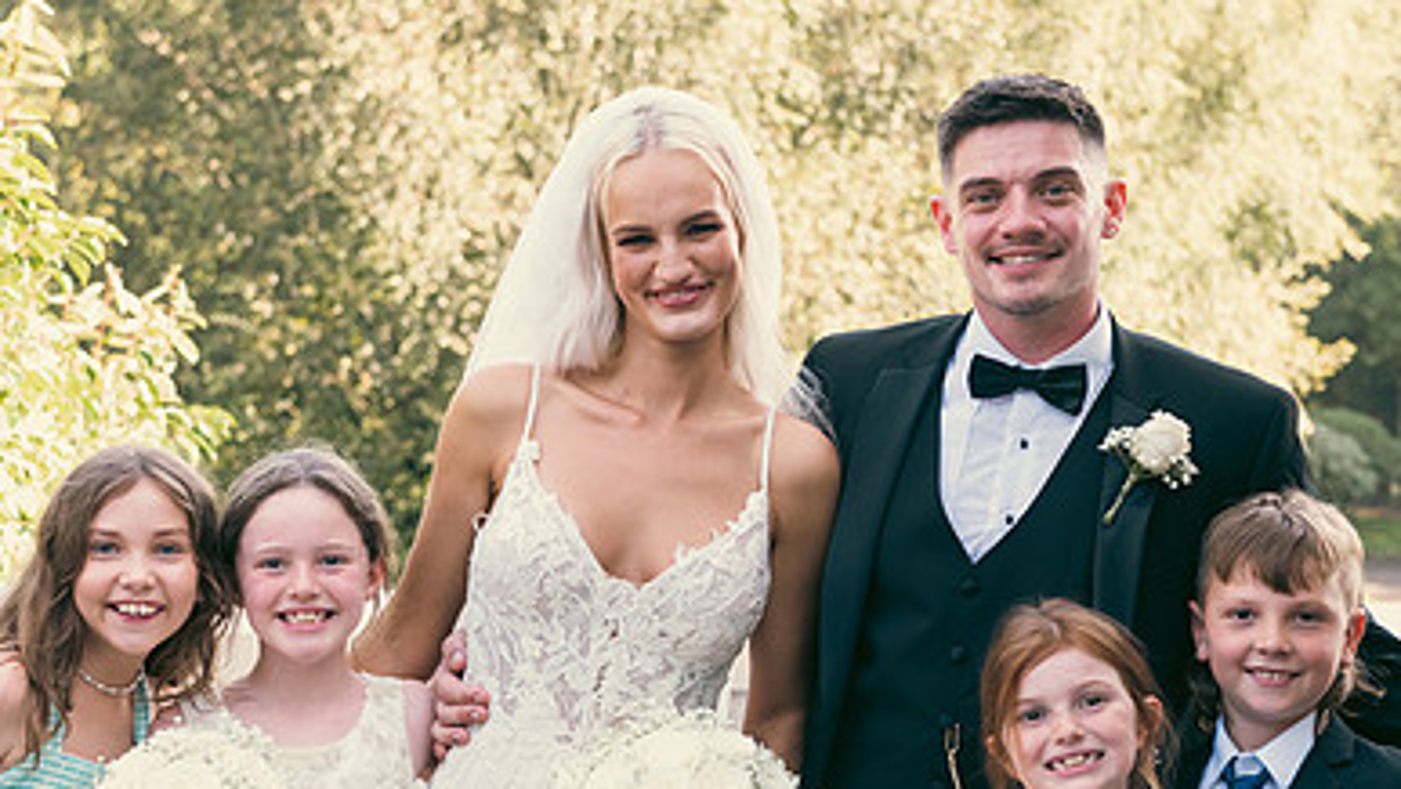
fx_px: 4088
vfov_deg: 11.0
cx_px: 670
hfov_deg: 19.4
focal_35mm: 110
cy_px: 570
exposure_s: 1/160
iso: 320
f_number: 6.3
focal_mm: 70
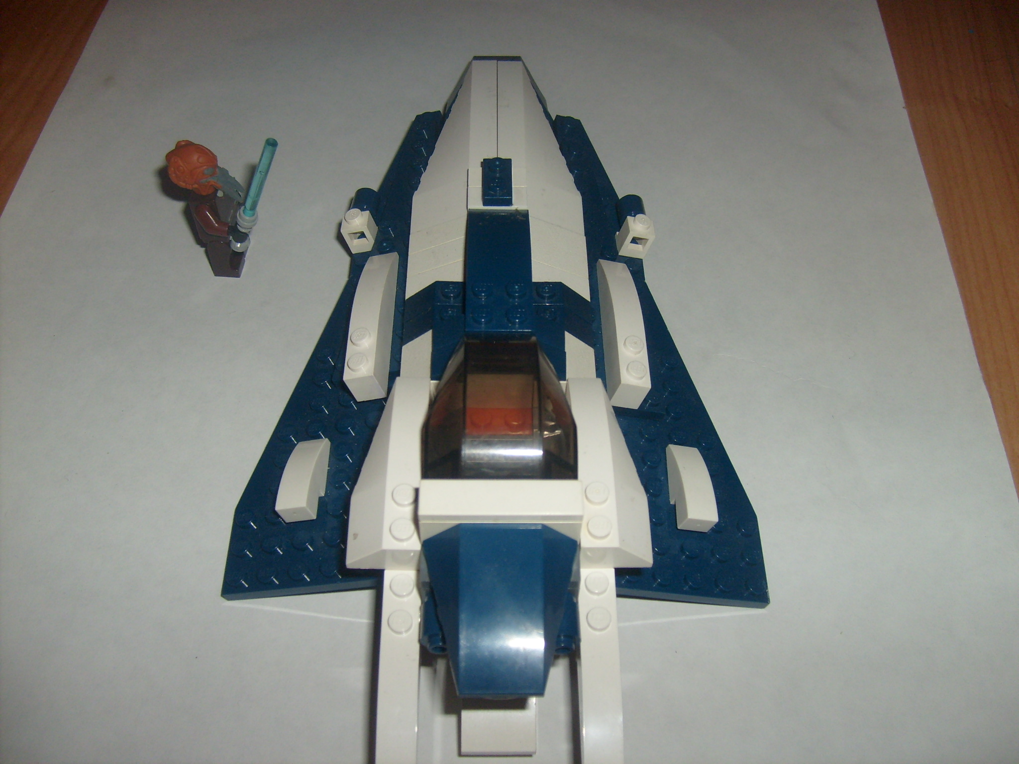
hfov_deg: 52.6
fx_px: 1030
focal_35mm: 35
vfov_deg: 40.7
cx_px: 510
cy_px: 382
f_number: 2.8
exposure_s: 1/30
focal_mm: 5.8
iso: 100
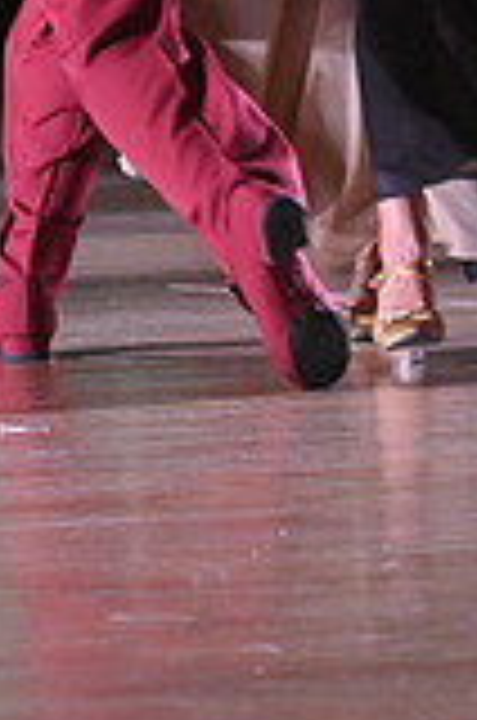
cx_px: 169
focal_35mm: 727
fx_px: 14511
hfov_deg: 1.9
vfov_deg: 2.8
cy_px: -464
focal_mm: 200
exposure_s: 1/400
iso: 6400
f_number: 5.6
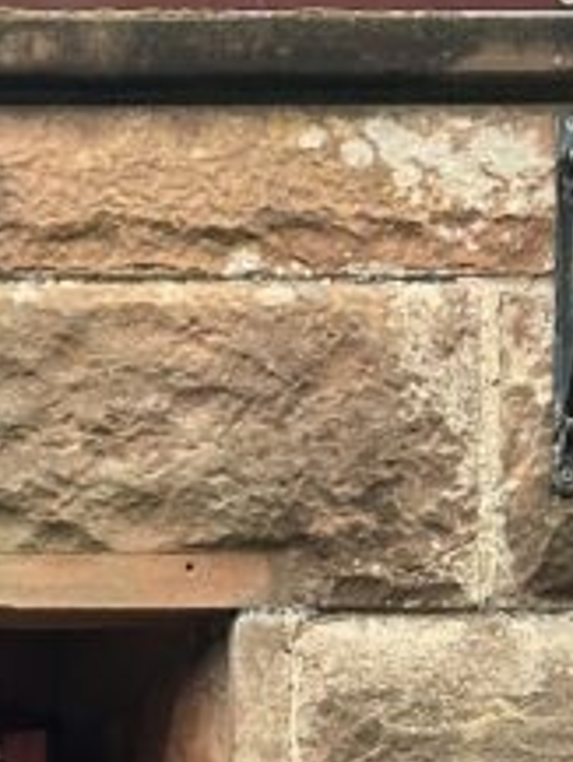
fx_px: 4983
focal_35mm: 226
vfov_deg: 8.5
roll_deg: -0.7
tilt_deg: +1.5
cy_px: 1268
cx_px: -517
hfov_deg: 6.4
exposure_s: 1/275
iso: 64
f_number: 1.78
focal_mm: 6.86
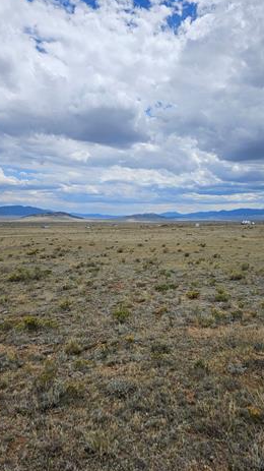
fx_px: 324
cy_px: 230
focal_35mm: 26
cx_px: 171
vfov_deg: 71.9
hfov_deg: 43.9
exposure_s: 1/3637
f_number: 1.8
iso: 25
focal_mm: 5.4
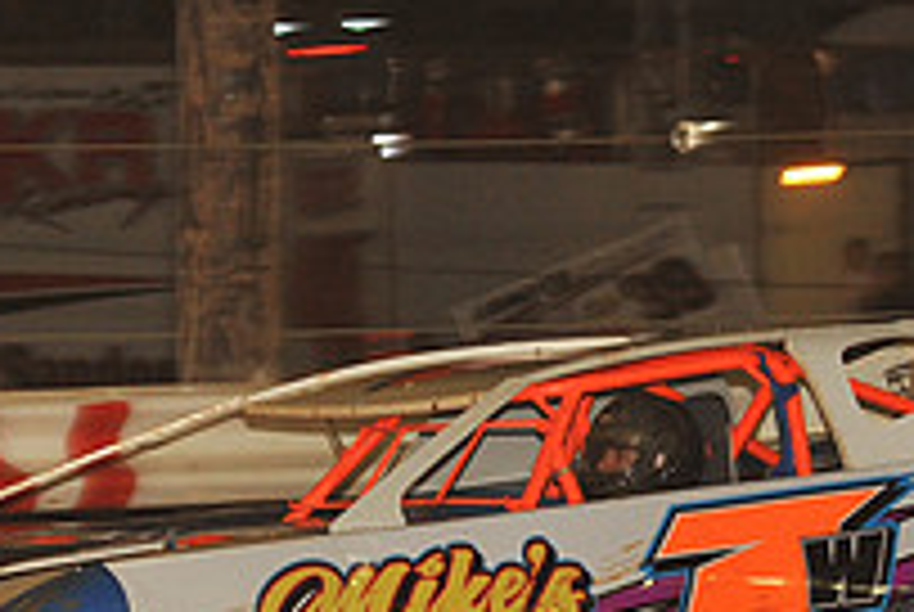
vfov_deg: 3.6
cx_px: 351
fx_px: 9789
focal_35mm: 385
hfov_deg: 5.3
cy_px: 533
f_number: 6.3
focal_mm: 135
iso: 1000
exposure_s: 1/320
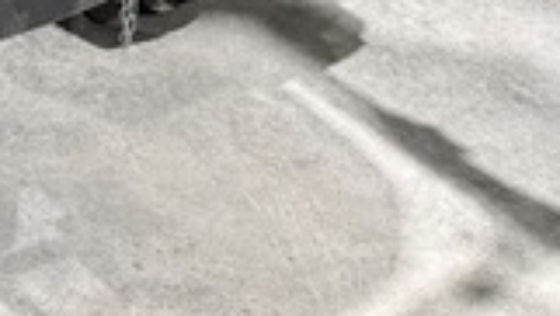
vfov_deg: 11.7
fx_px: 1323
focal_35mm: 89
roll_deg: -0.6
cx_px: -224
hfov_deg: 21.0
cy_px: -389
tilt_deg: -13.9
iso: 320
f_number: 1.78
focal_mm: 6.76
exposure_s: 1/50
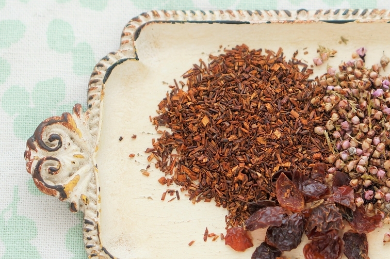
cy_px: 152
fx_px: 1287
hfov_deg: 17.1
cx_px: 305
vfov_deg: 11.5
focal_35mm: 119
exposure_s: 1/80
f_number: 3.5
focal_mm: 50
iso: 200
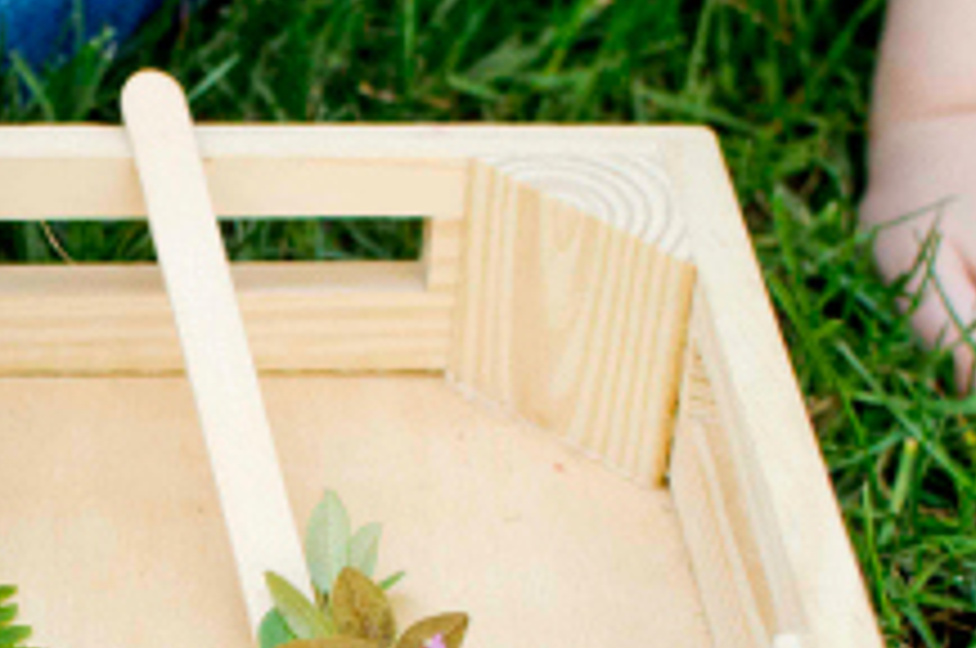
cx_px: -252
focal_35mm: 145
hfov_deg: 13.7
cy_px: 680
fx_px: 3936
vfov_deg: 9.3
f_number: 3.2
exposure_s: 1/2000
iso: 400
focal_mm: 35
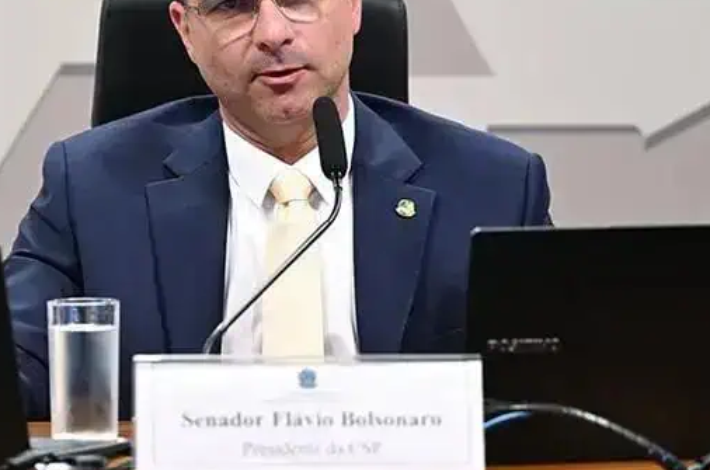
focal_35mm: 369
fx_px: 7261
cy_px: 115
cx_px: 248
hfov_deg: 5.6
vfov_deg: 3.7
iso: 1250
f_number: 2.8
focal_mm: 145
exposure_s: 1/125
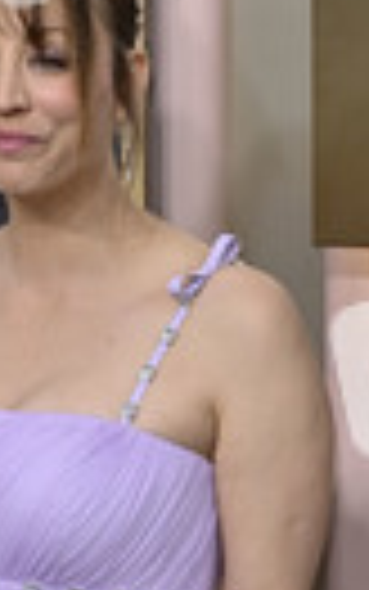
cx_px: -207
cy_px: 576
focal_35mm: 320
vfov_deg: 6.5
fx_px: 5143
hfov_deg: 4.1
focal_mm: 103
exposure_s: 1/200
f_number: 8
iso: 250
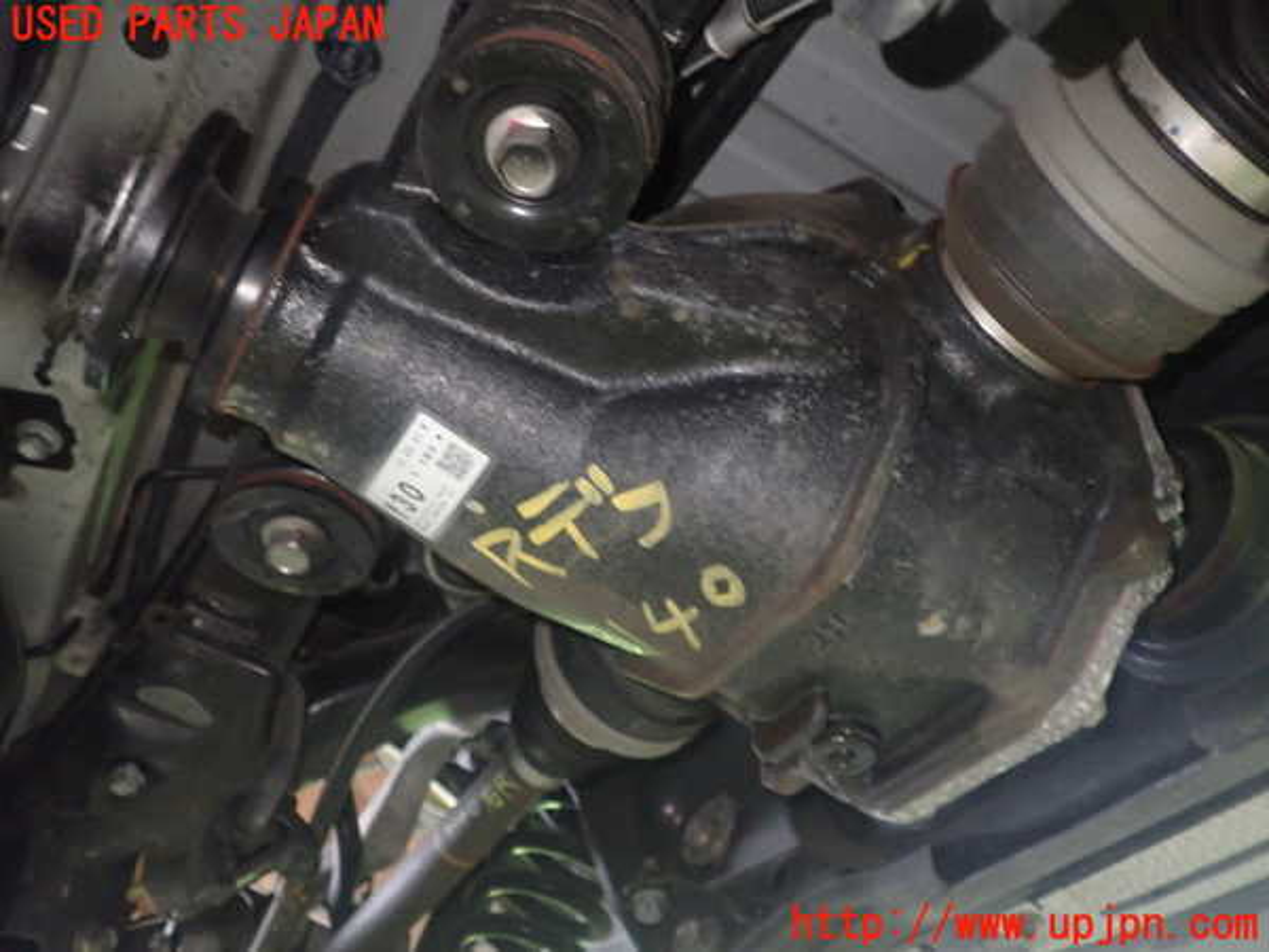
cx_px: 634
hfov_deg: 60.0
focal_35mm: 30
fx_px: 1100
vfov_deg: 46.8
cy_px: 476
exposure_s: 1/25
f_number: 2.3
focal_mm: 5.4
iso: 800
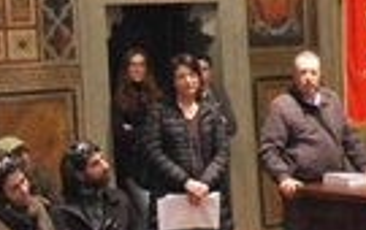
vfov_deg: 10.1
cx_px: 534
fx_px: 1299
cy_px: 157
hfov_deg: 15.0
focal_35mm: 130
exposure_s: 1/60
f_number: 3.5
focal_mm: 18
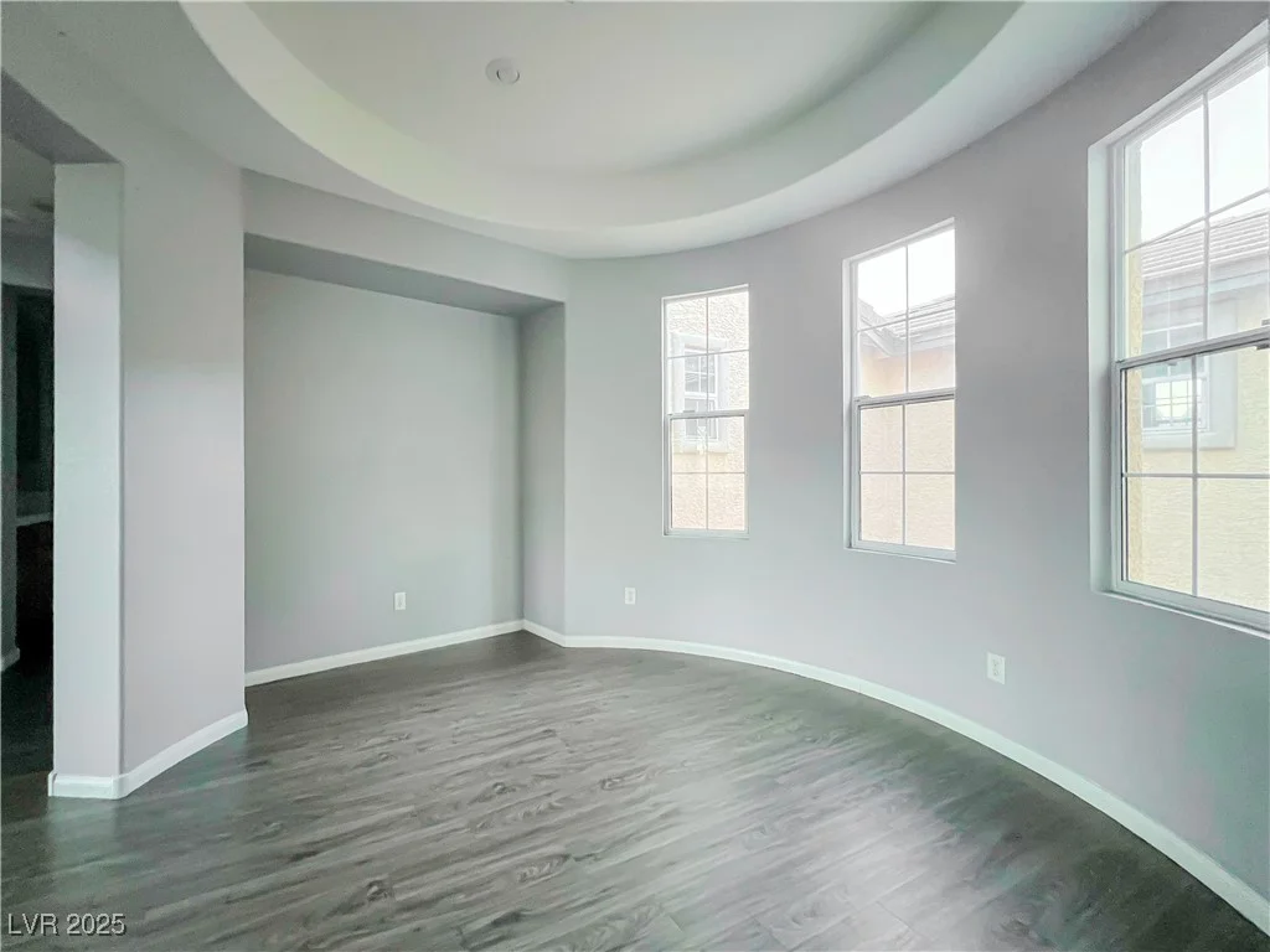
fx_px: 477
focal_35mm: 13
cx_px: 635
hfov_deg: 106.2
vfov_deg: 89.9
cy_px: 476
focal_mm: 1.57
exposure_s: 1/60
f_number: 1.8
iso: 800
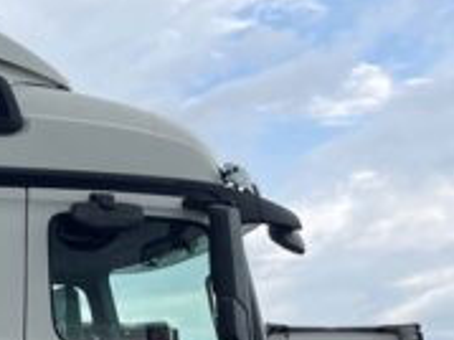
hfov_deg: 19.1
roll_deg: -1.1
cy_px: 401
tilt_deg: +8.6
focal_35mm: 87
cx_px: -266
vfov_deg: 16.3
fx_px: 1140
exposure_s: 1/3509
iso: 32
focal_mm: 4.2
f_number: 1.6
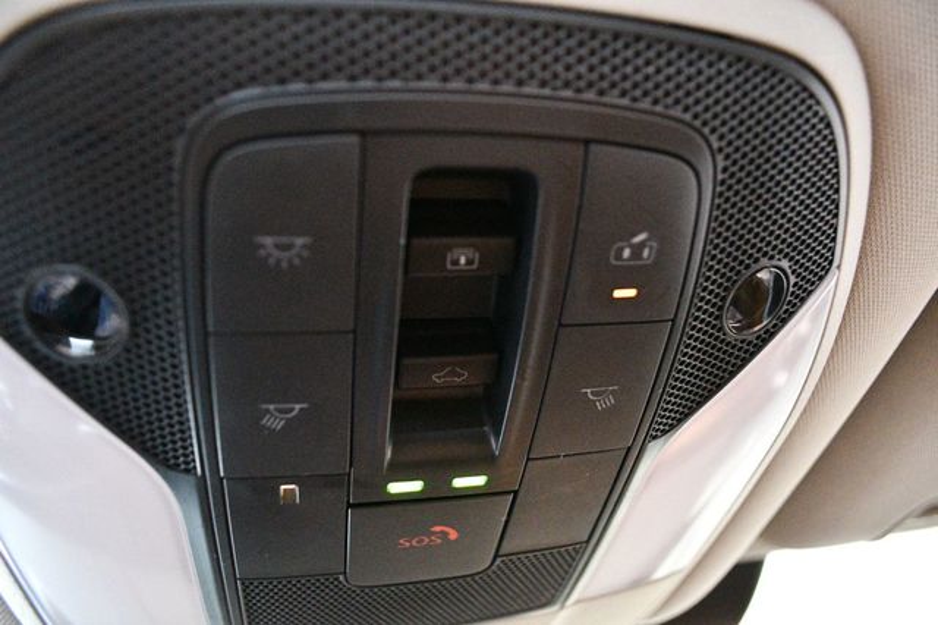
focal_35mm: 27
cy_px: 312
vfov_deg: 47.9
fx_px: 703
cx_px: 469
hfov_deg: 67.4
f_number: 3.5
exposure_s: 1/60
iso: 11400
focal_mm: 18
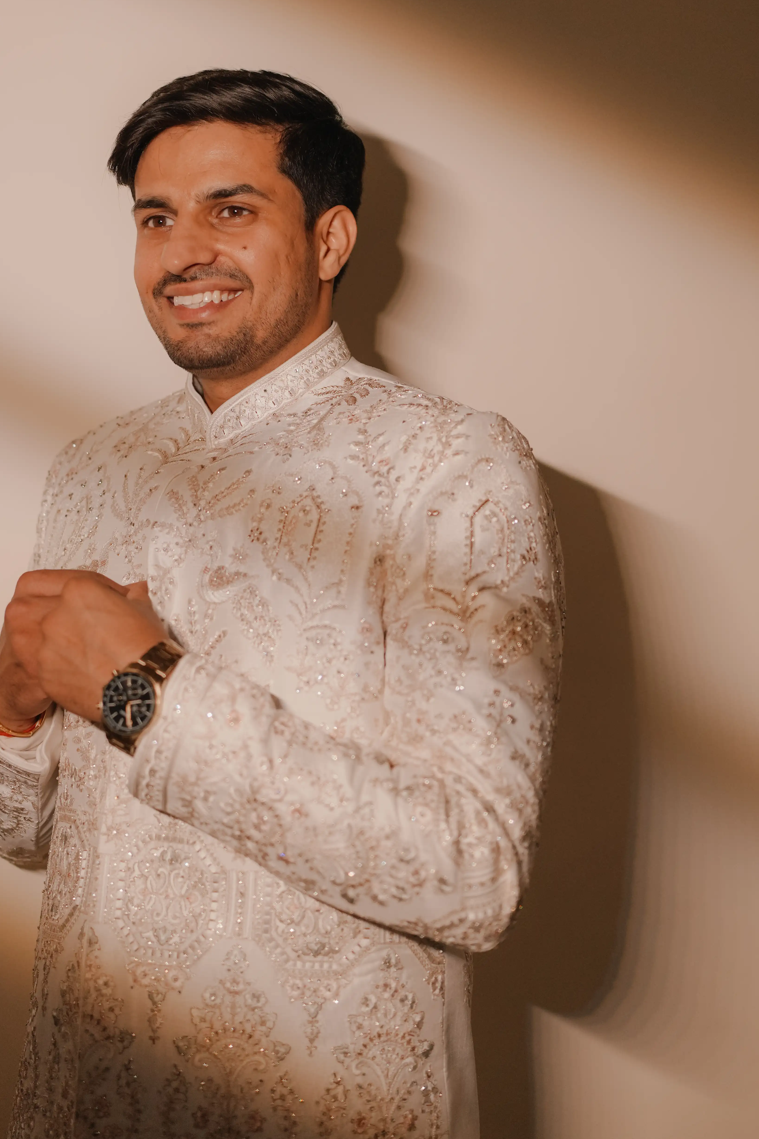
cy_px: 262
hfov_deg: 20.0
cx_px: 290
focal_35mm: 68
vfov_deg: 29.1
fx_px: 2150
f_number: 1.4
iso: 320
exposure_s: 1/250
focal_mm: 35
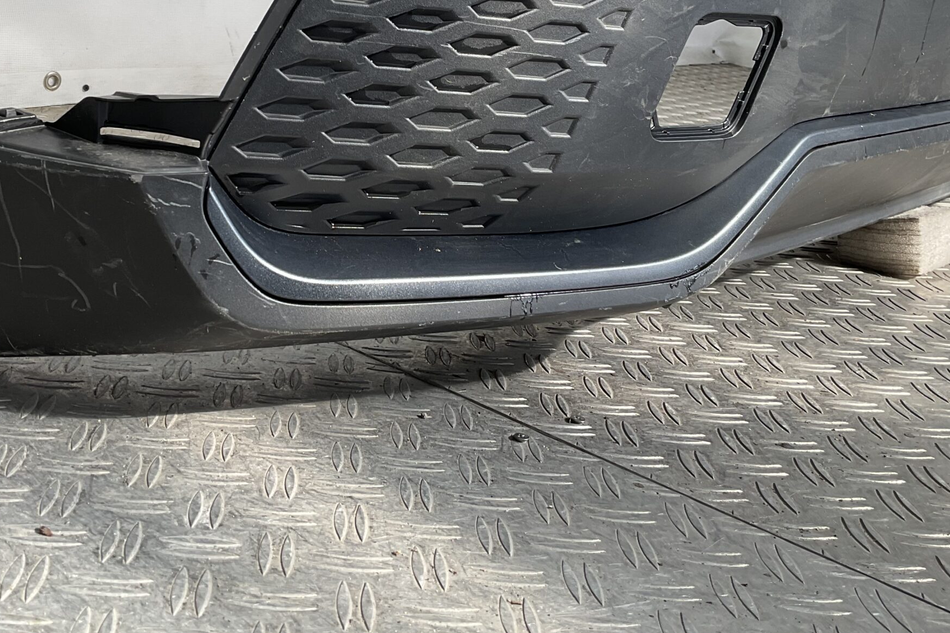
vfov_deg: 29.8
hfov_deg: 44.2
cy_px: 130
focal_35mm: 44
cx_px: 374
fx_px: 1161
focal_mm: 3
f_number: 1.8
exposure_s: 1/299
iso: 16
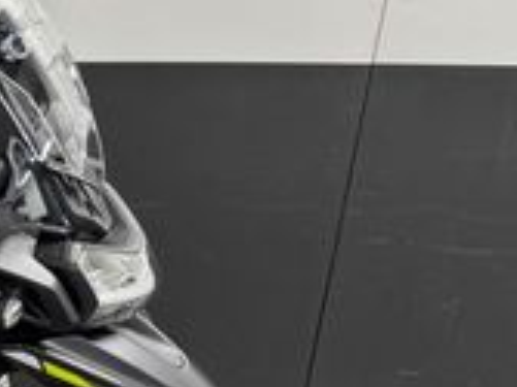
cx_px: -325
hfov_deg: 18.2
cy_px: 294
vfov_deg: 16.0
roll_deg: +0.4
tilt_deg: -22.1
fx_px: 1373
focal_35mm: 92
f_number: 1.78
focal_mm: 6.76
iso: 100
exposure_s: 1/50
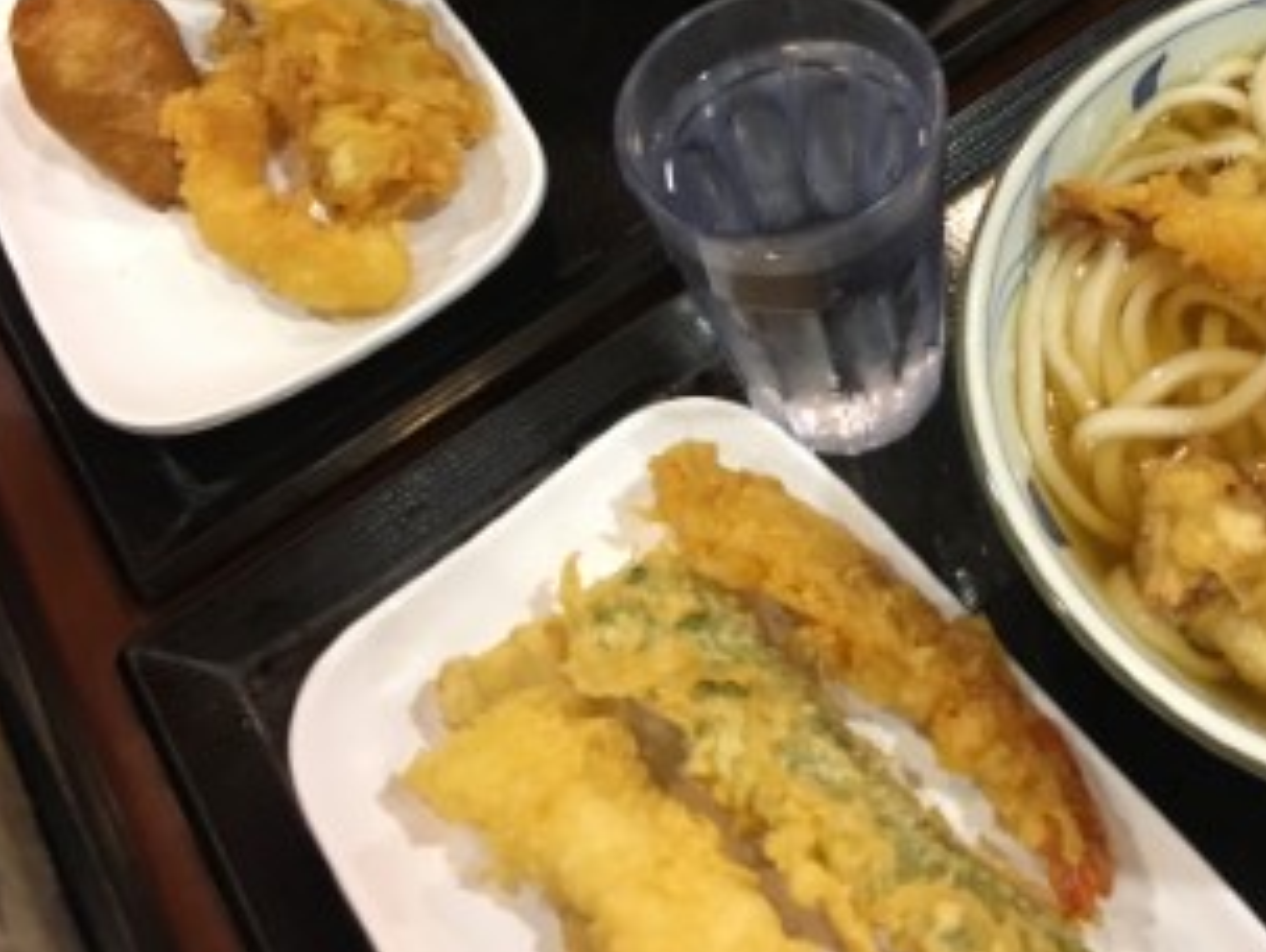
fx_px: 1574
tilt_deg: -56.8
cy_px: 255
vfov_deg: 33.1
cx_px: 919
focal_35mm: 43
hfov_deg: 42.7
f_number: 2.2
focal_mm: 4.15
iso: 200
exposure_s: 1/30
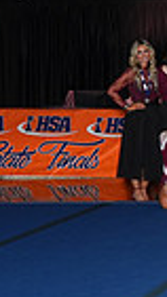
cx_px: 545
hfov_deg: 7.4
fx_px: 1090
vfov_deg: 15.5
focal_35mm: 138
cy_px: 60
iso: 1000
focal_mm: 32
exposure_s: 1/160
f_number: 8
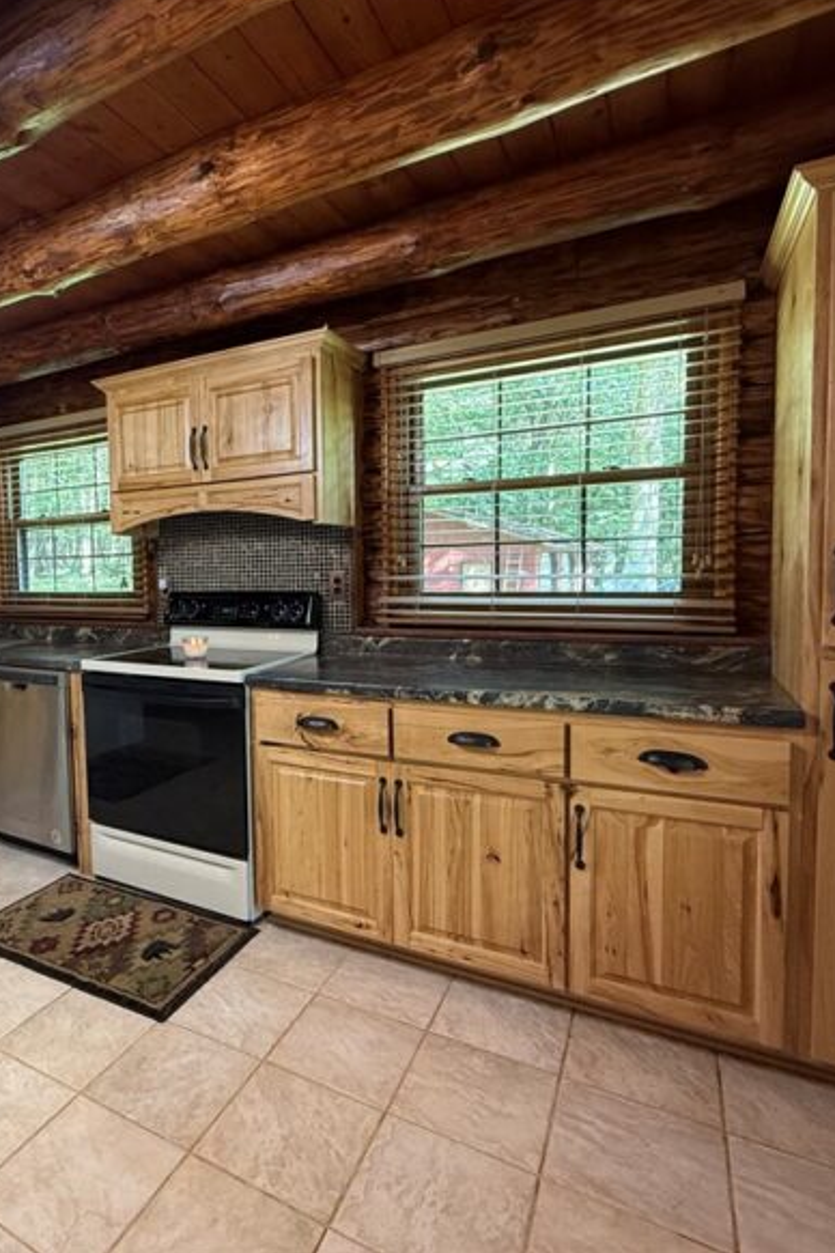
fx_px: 696
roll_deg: +1.3
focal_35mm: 20
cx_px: 226
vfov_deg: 84.0
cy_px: 614
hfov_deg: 59.2
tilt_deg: -3.0
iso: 320
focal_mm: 2.22
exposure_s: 1/60
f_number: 2.2
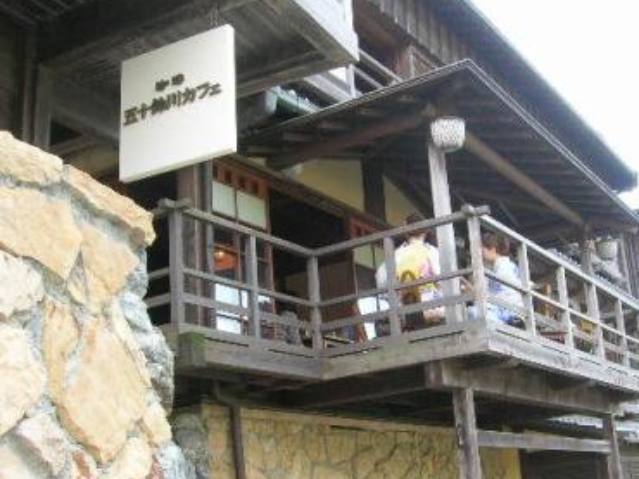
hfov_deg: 40.9
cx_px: 404
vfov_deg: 31.4
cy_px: 286
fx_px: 849
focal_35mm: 46
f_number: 4.9
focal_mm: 5.7
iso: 71
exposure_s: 1/43
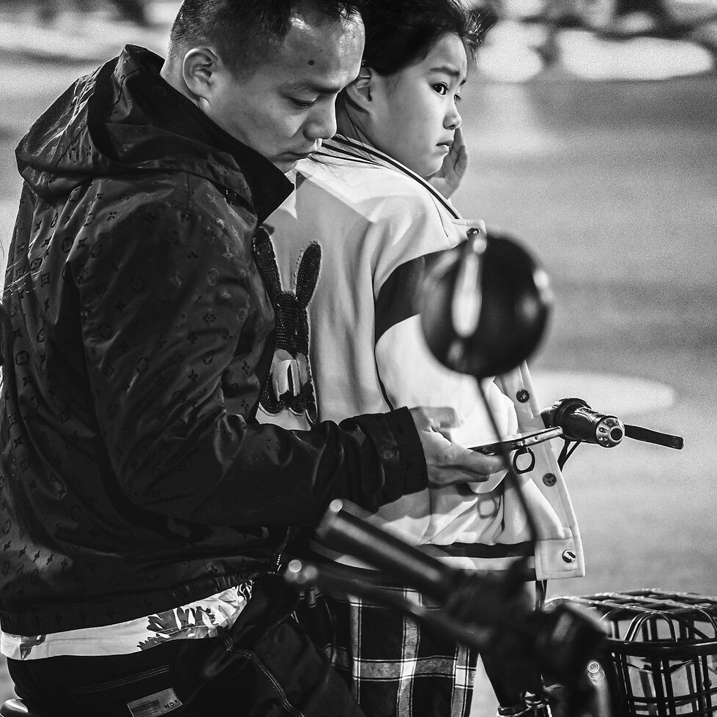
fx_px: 4054
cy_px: 367
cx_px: 194
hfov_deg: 10.1
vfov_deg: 10.1
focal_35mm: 173
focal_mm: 83
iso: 1000
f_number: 2.8
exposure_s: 1/25
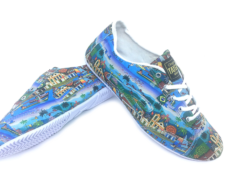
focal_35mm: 35
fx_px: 228
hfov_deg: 52.5
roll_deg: +3.0
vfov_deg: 40.7
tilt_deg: -42.5
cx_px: 100
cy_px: 86
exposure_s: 1/165
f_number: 2.2
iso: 25
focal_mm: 4.15
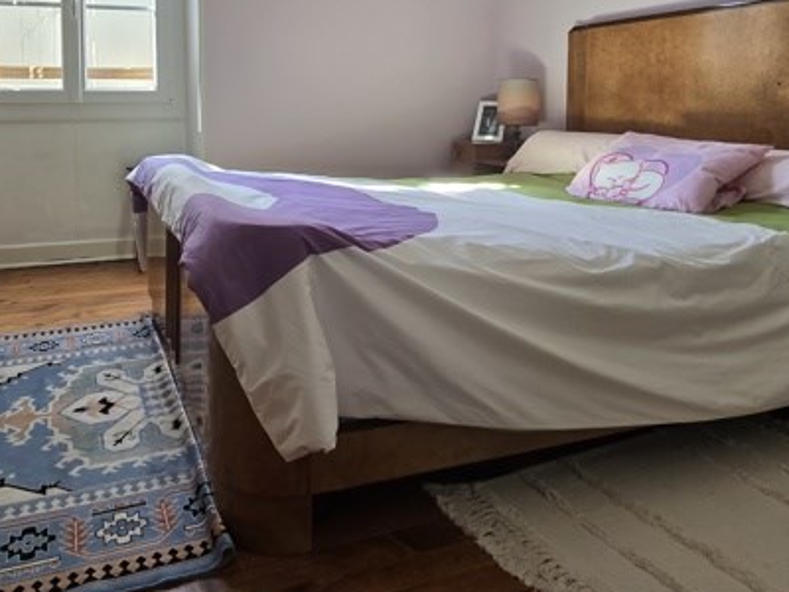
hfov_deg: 66.4
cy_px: 138
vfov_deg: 50.6
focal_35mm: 26
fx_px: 593
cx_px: 304
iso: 125
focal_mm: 2.2
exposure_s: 1/50
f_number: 2.2
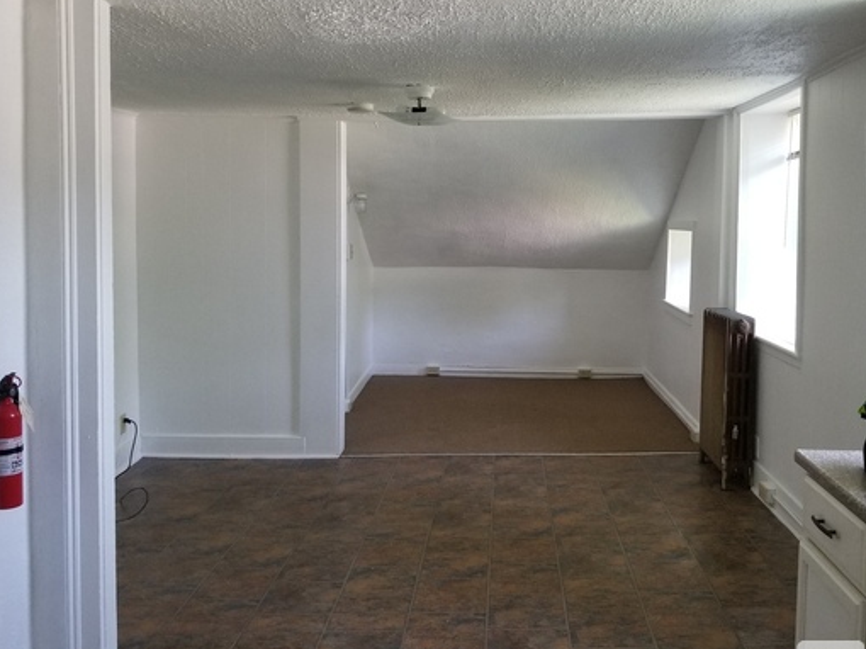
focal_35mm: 34
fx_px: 850
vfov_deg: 41.7
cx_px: 505
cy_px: 284
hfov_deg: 53.7
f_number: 1.7
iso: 160
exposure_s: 1/40
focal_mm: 4.3
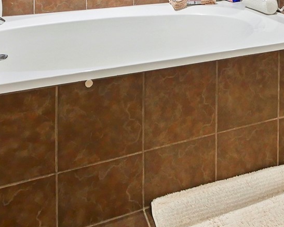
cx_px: 195
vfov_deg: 29.1
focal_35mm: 40
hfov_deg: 45.0
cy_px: -79
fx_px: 336
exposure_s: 1/60
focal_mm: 7
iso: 640
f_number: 4
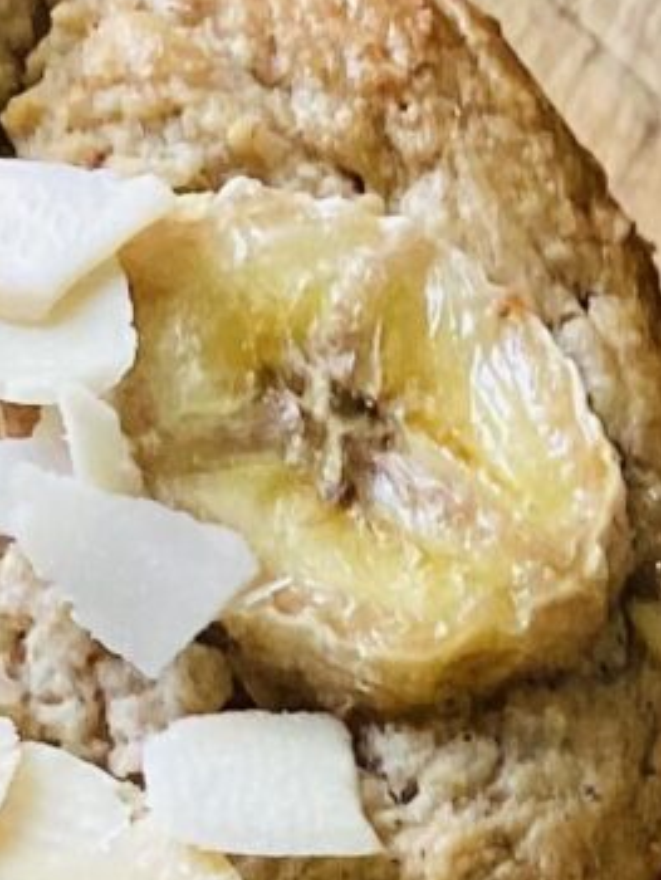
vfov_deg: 9.0
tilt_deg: -78.9
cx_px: 1722
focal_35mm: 190
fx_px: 4832
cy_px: 2391
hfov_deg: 7.2
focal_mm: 4.25
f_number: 1.8
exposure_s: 1/102
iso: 125
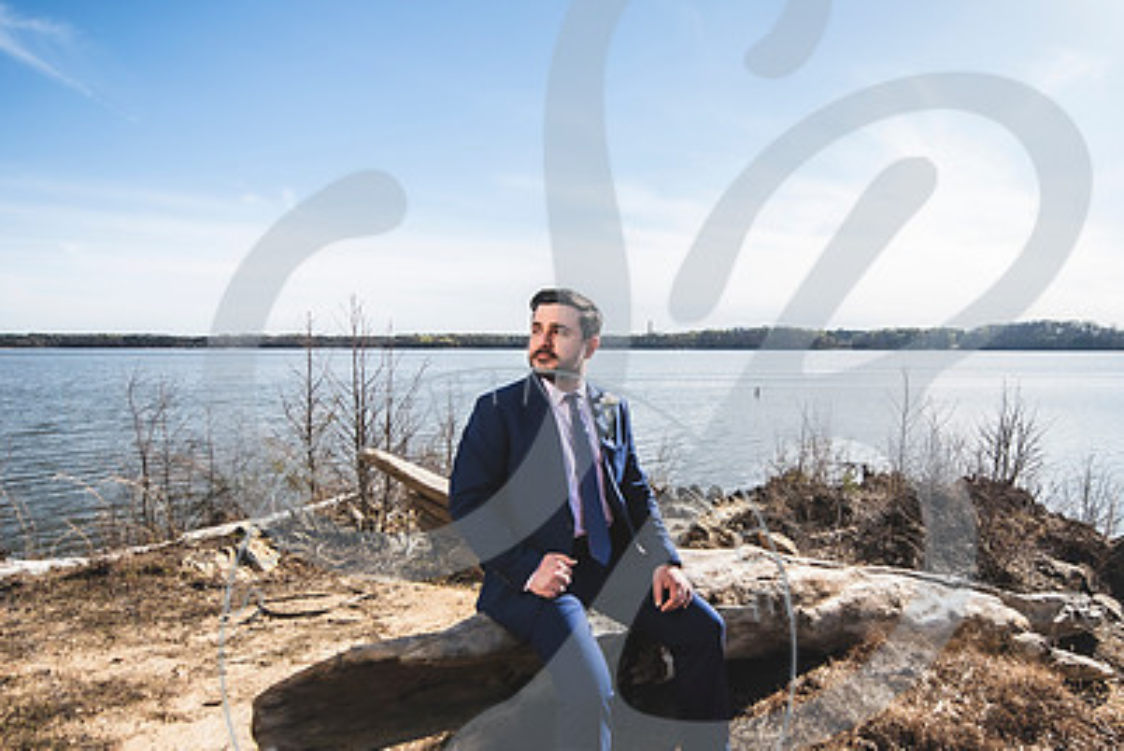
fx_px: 656
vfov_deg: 59.4
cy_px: 418
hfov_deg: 80.8
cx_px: 630
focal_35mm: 21
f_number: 2.8
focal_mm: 14
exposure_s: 1/1600
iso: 100
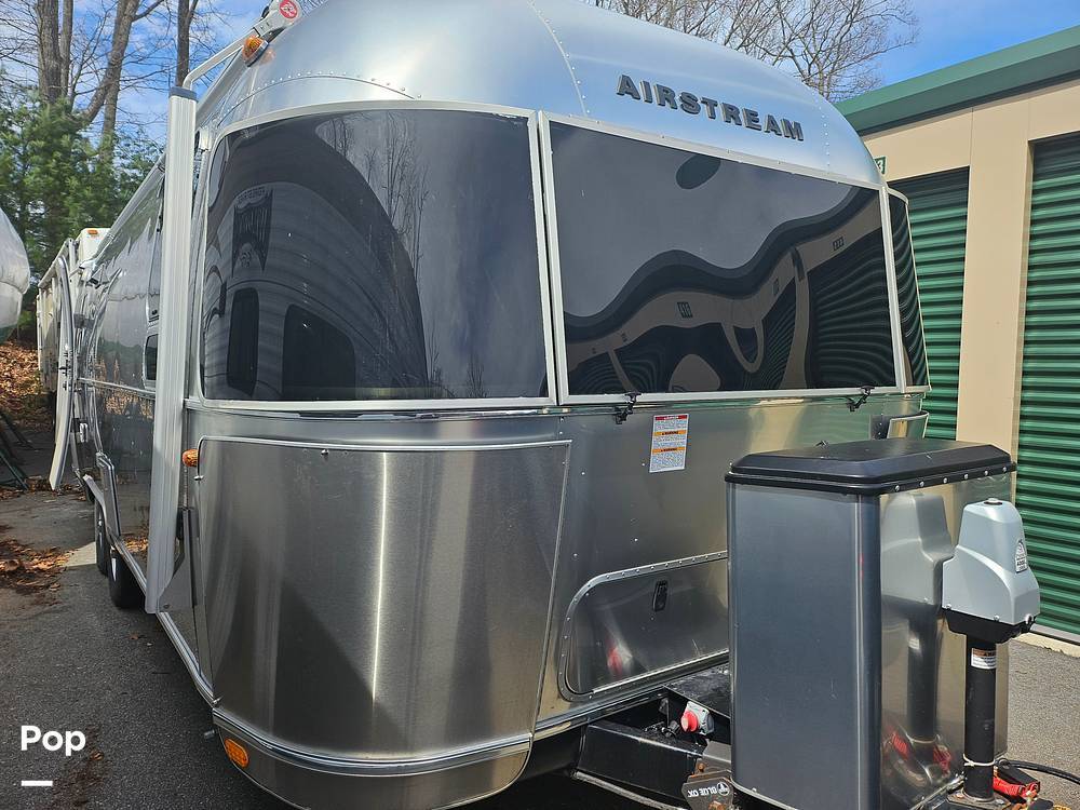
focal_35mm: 24
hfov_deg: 71.6
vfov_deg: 56.8
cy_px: 405
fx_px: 749
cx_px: 540
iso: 50
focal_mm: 5
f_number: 1.8
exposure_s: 1/2443
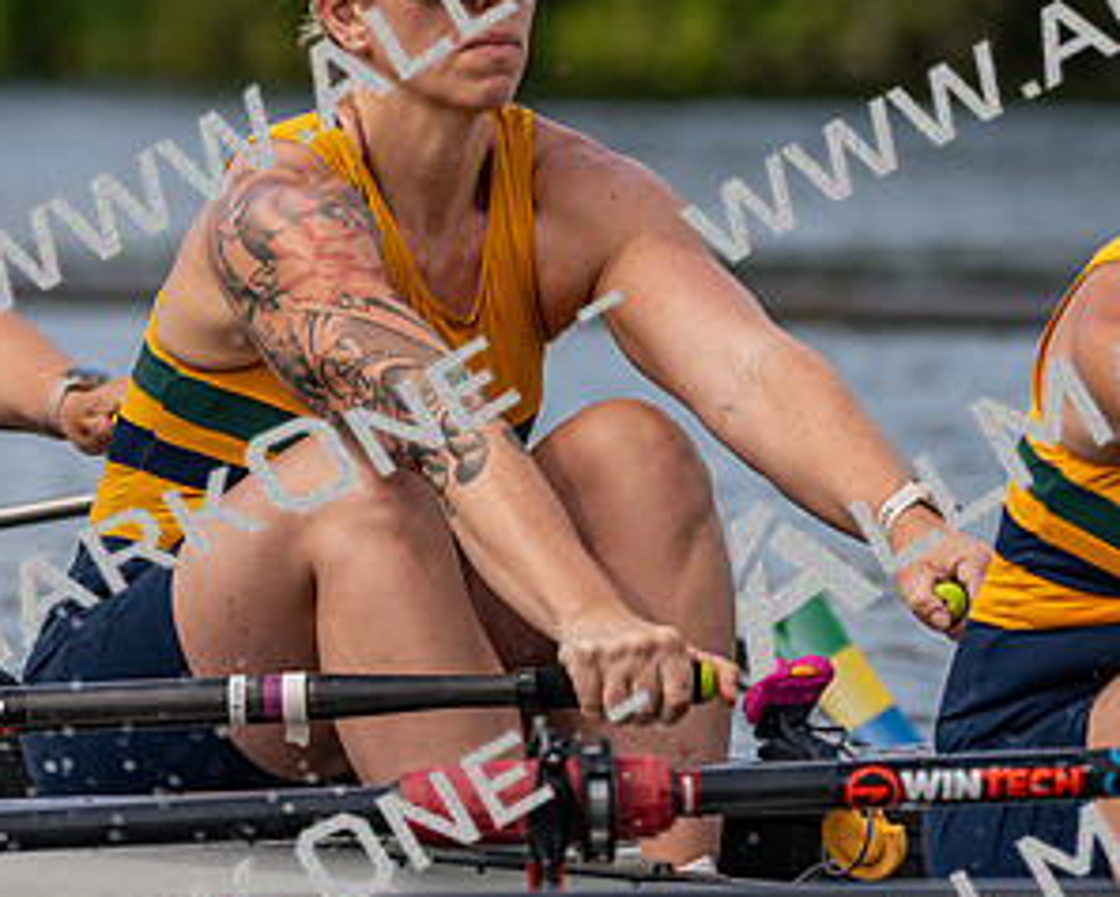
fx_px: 17248
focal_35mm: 520
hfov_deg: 3.7
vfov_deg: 3.0
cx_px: 407
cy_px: 326
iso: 320
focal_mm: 284
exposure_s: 1/1600
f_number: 5.6
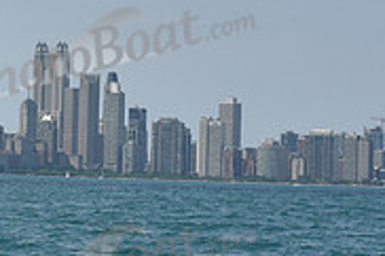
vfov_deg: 6.1
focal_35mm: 223
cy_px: -29
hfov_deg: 9.1
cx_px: -150
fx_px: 2383
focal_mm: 70
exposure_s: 1/1250
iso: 250
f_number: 9
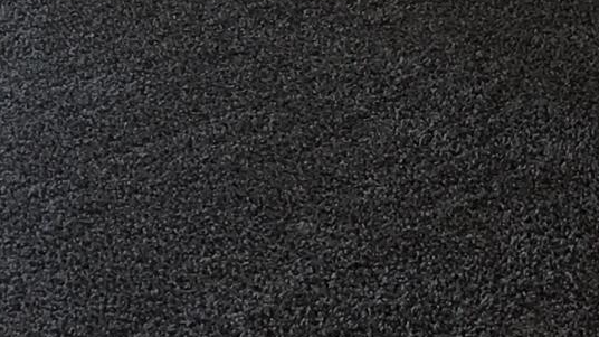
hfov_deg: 12.1
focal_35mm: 177
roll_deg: -3.2
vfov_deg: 6.4
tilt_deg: -11.8
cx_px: 540
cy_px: -549
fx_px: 2810
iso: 25
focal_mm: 4.15
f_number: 2.2
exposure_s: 1/140
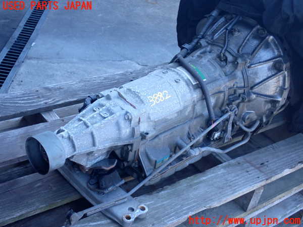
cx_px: 152
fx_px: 473
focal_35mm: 54
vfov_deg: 27.0
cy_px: 114
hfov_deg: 35.5
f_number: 3.3
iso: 200
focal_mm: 9.65
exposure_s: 1/125
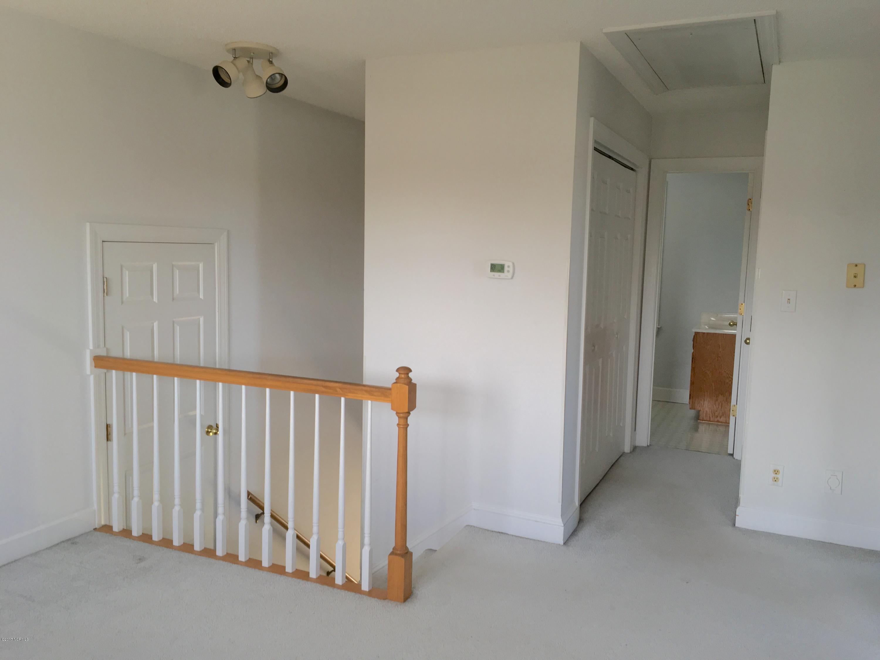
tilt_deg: -7.1
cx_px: 440
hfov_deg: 61.7
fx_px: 737
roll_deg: -1.5
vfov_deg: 48.2
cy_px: 330
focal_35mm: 29
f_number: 2.2
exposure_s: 1/30
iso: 40
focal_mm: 4.15
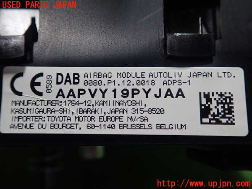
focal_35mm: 30
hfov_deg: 60.0
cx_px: 126
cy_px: 94
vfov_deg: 46.8
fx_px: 218
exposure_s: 1/125
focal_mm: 5.5
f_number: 2.3
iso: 250
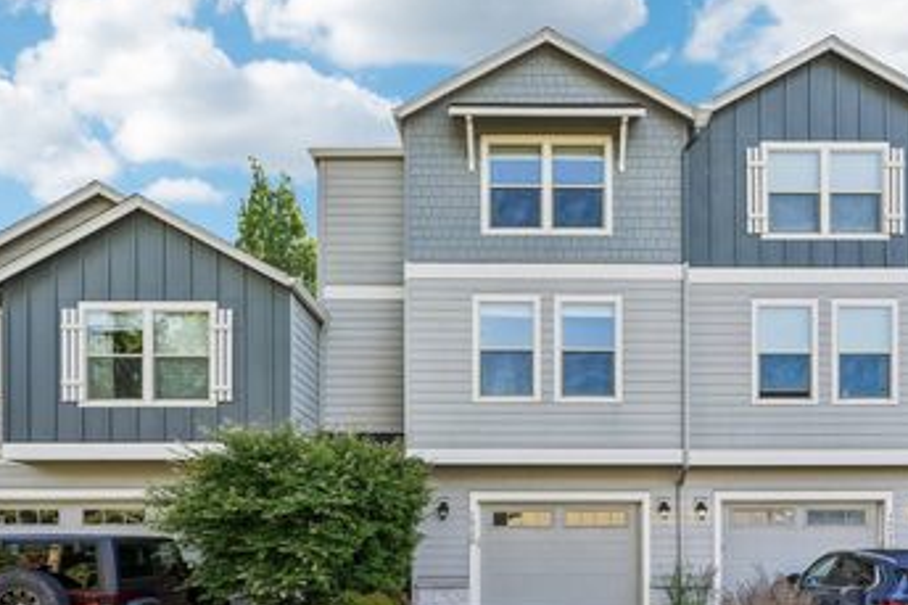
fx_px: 807
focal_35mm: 32
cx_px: 549
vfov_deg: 40.8
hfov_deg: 58.2
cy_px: 382
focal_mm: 22
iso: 400
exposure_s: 1/250
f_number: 8
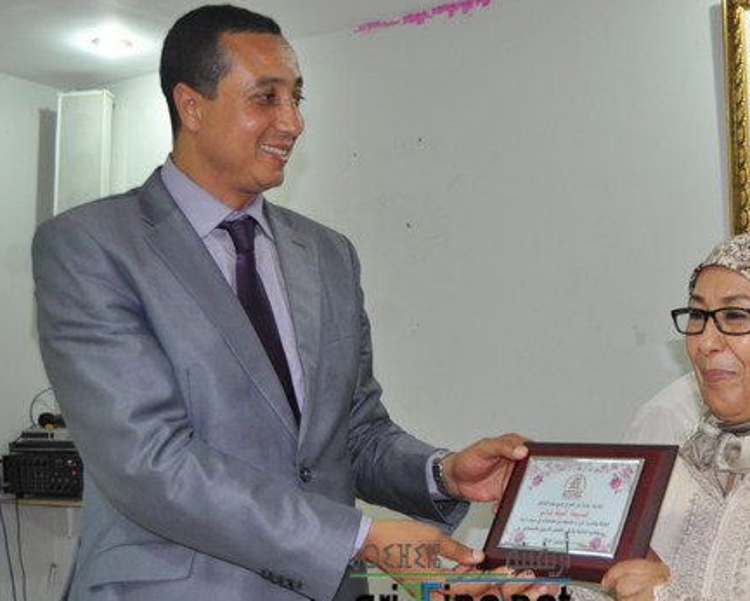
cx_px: 461
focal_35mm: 54
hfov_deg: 34.6
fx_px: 1199
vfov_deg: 28.1
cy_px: 311
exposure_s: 1/60
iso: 800
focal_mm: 26
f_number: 4
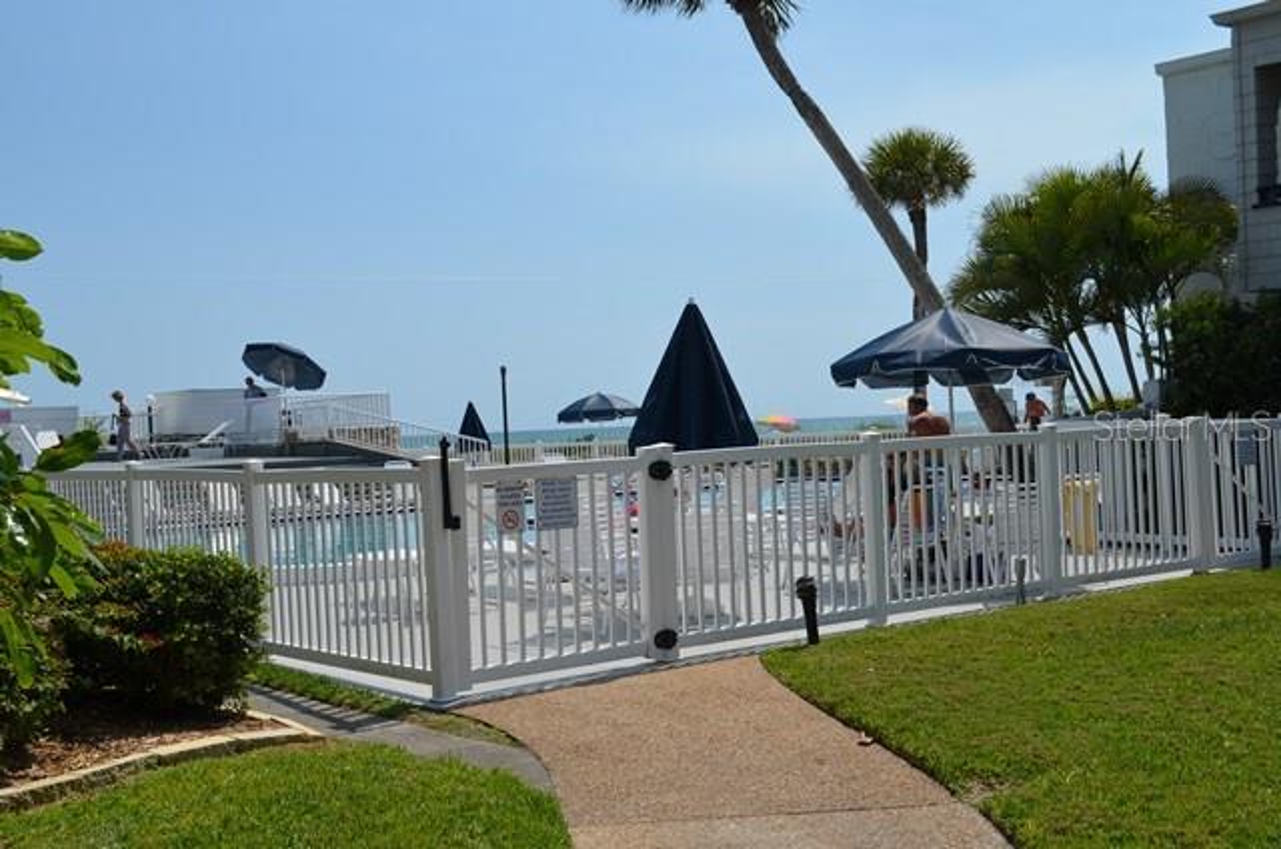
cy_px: 424
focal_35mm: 44
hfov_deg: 45.0
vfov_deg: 30.7
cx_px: 640
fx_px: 1545
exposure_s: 1/400
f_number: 10
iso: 100
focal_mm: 29
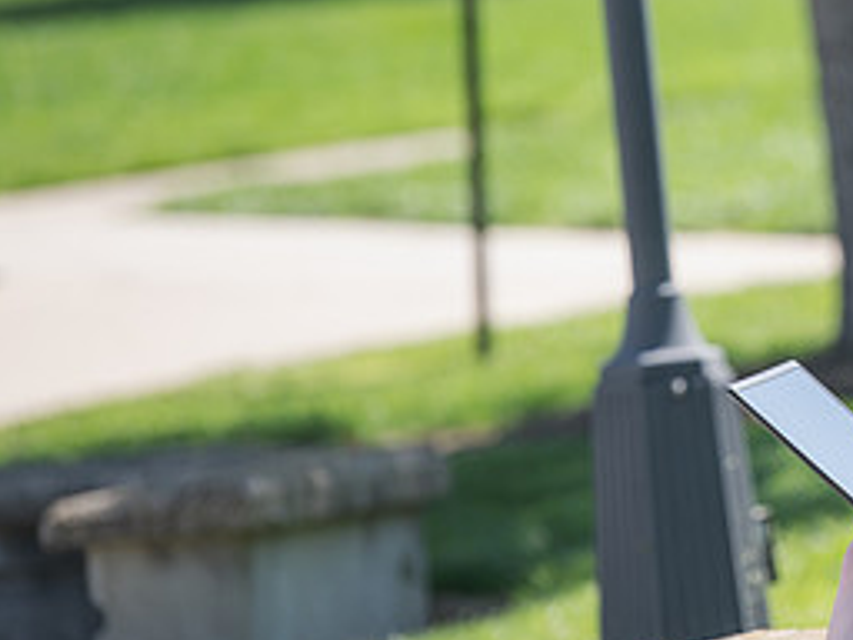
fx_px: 10202
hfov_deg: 4.8
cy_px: 212
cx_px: 880
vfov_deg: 3.6
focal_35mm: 414
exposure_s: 1/500
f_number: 3.5
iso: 100
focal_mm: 190
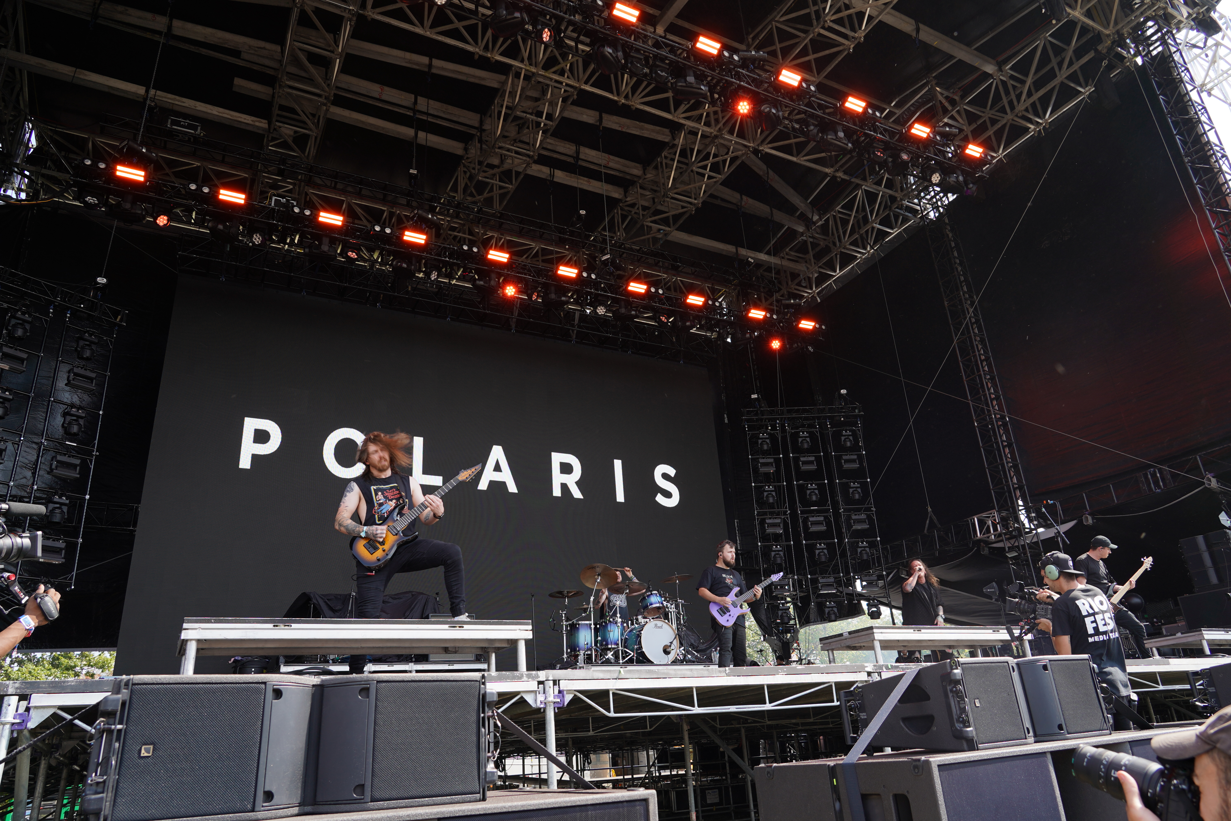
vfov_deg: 53.1
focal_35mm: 24
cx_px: 616
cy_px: 410
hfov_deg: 73.7
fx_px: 821
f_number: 7.1
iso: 100
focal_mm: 24
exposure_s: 1/100
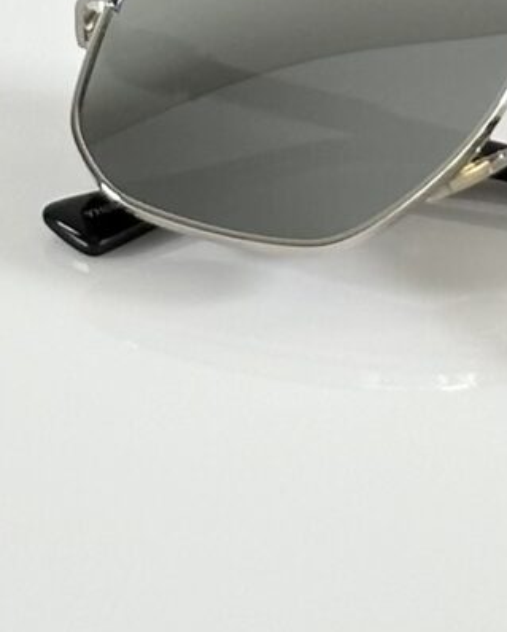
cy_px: -675
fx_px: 5639
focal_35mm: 301
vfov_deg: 6.2
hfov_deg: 5.1
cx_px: 521
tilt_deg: -25.6
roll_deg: +1.1
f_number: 1.78
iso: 80
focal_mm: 6.86
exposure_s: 1/100
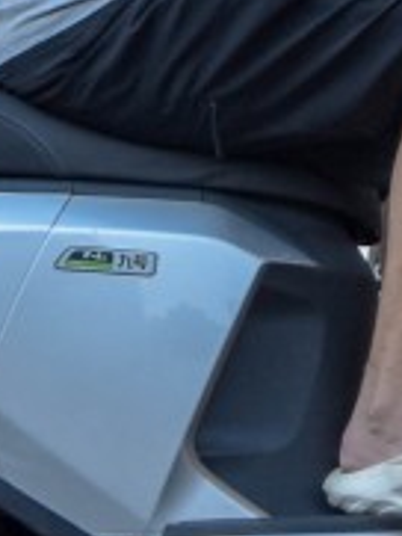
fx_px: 4516
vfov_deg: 6.7
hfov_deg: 4.9
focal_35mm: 292
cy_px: -130
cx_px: 1079
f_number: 5.6
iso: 400
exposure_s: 1/1500
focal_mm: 34
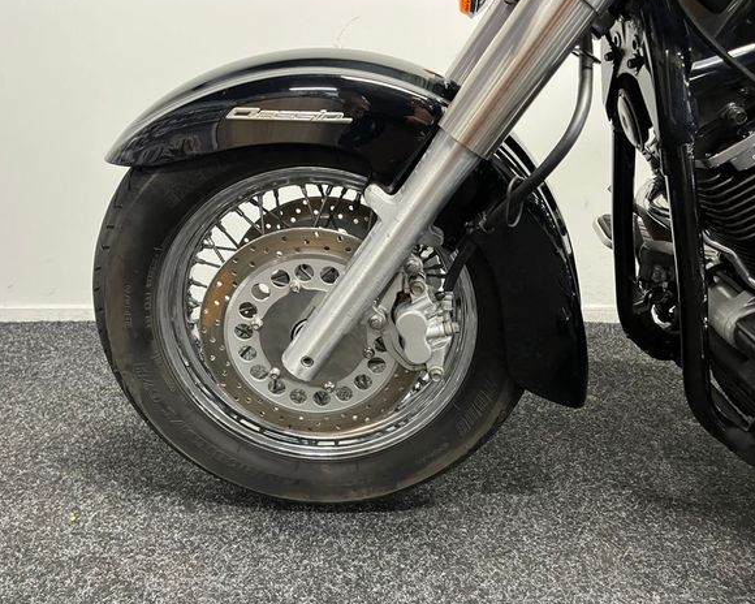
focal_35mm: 28
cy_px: 297
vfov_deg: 51.5
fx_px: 626
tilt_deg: -18.6
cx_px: 372
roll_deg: -2.0
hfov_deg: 62.2
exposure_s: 1/50
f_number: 1.6
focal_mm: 5.1
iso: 500
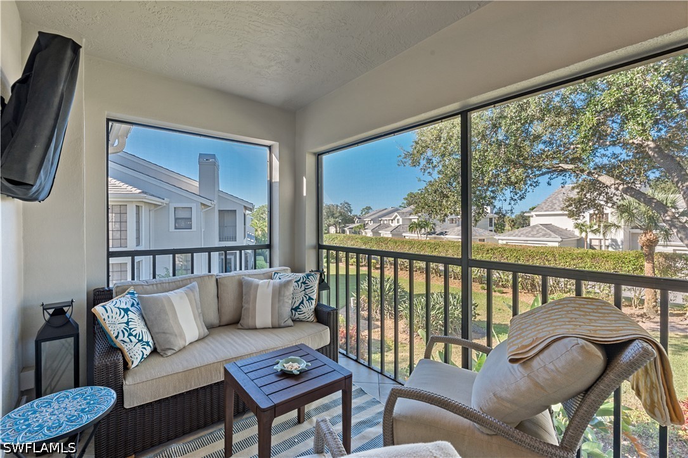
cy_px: 229
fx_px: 306
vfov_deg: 73.7
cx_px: 344
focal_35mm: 16
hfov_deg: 96.7
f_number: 11
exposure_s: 1/10
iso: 640
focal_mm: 16
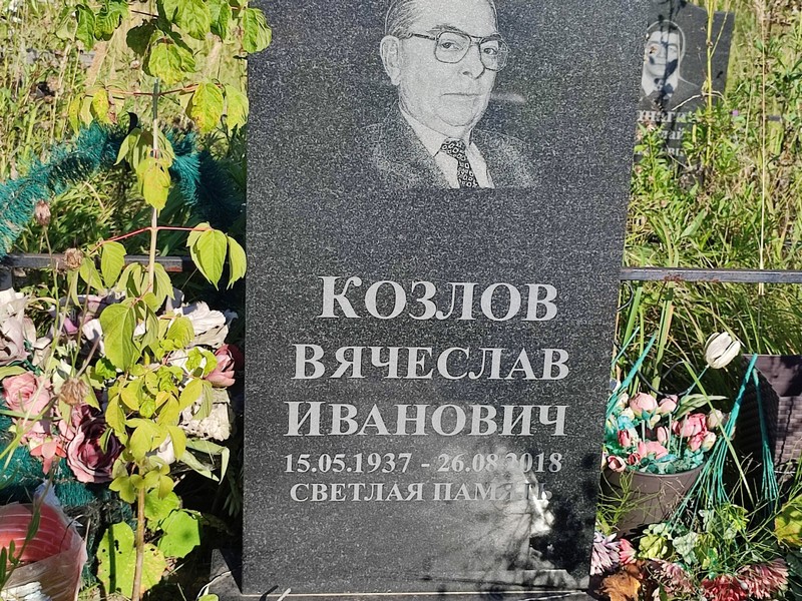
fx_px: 579
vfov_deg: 54.9
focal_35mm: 25
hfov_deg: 69.4
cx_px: 401
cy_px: 300
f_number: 1.9
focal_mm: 6.04
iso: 50
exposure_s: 1/499
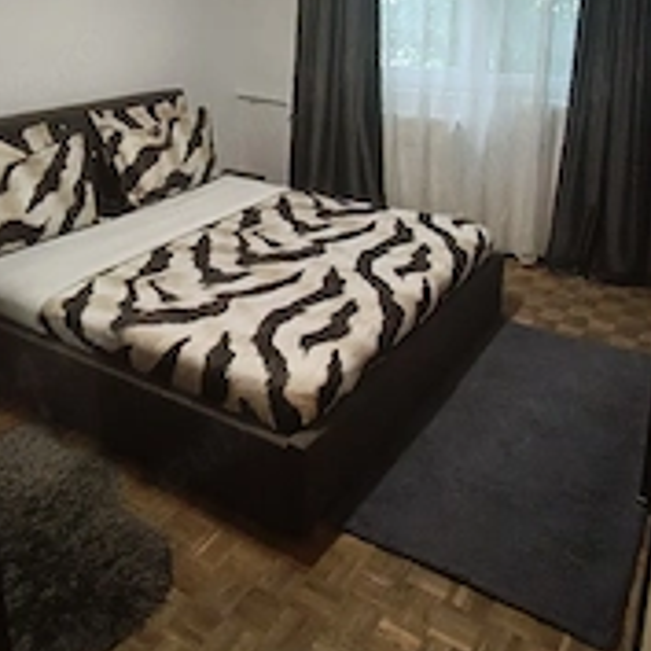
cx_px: 346
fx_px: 723
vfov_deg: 46.7
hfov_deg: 48.4
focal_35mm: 34
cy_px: 162
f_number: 2.2
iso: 733
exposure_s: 1/33.3
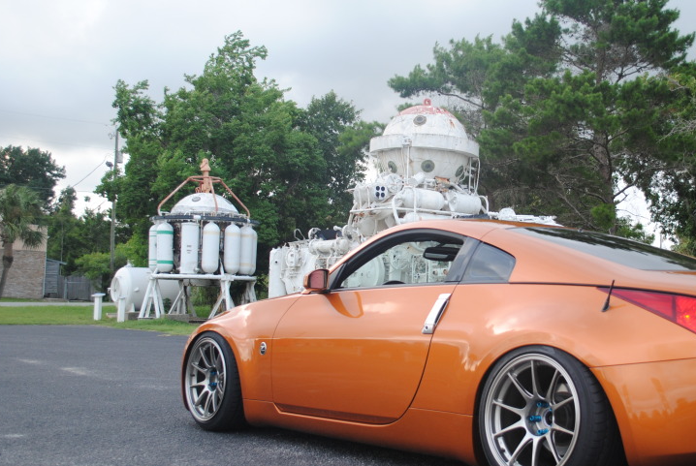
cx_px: 466
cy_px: 247
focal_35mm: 47
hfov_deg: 41.3
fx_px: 910
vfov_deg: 28.7
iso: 200
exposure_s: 1/60
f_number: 4
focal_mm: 22
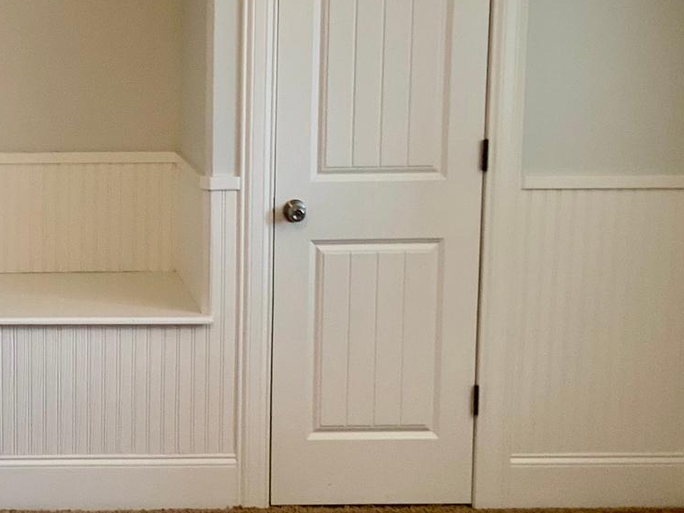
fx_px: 1581
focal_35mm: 80
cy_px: 239
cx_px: 35
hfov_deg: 23.6
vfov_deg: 18.4
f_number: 1.8
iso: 64
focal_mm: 3
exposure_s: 1/60
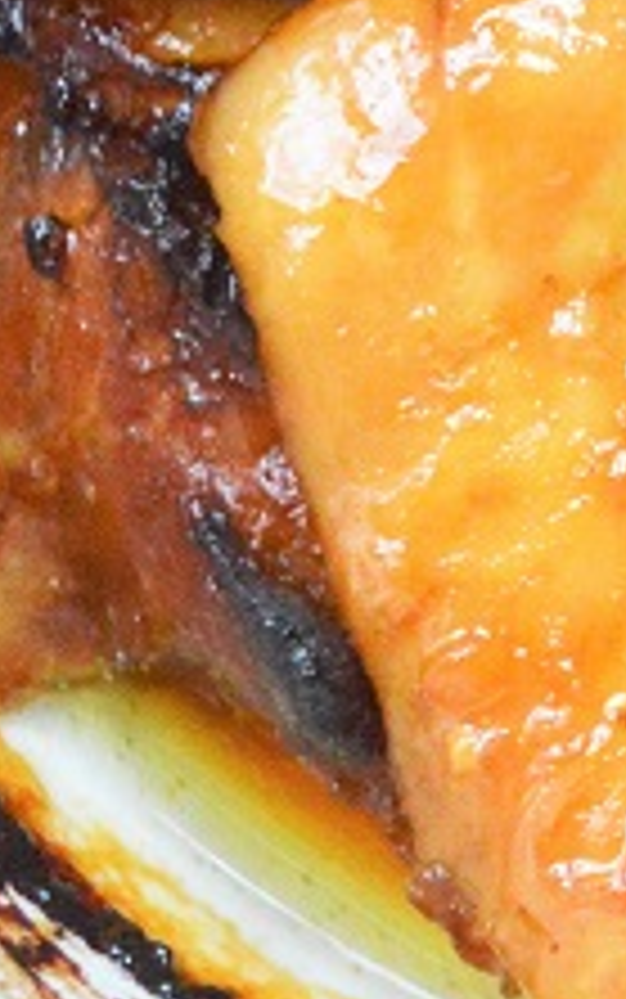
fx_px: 5398
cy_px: -148
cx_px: 1878
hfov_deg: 6.1
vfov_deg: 10.4
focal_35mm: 198
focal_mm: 32
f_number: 4.8
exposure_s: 1/160
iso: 3200
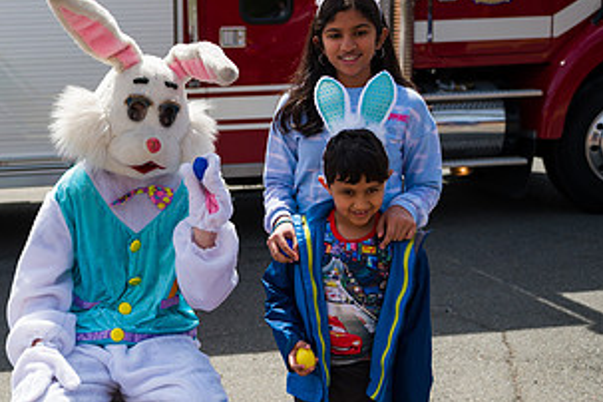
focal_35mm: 65
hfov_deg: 29.9
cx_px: 84
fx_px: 1089
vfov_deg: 20.9
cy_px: 219
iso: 200
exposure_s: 1/3200
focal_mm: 34
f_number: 4
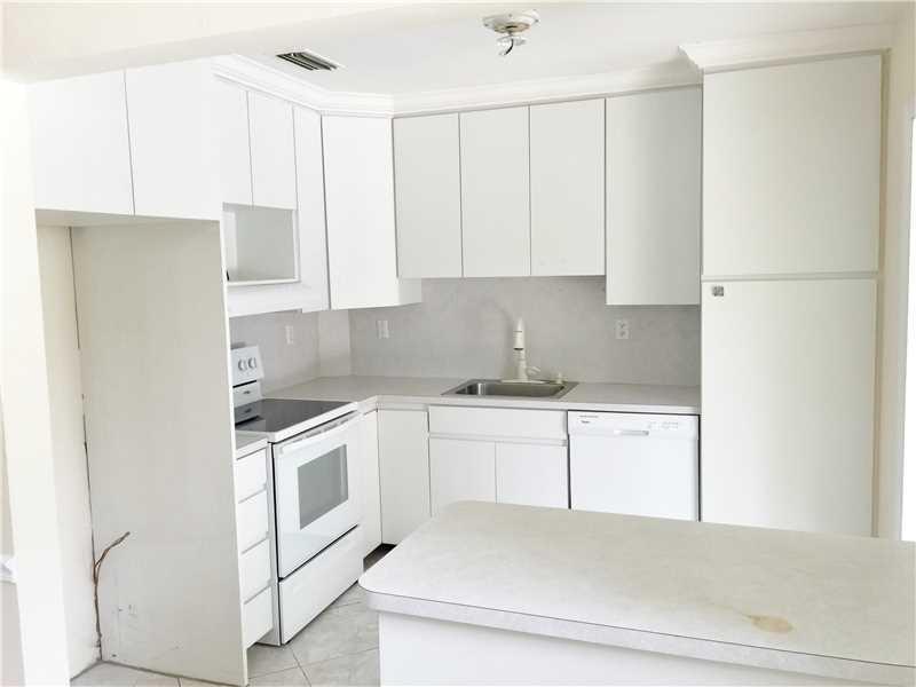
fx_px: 767
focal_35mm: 29
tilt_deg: -5.4
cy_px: 344
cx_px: 458
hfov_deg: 61.7
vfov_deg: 48.2
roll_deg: +0.3
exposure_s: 1/40
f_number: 2.2
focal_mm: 4.15
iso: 32
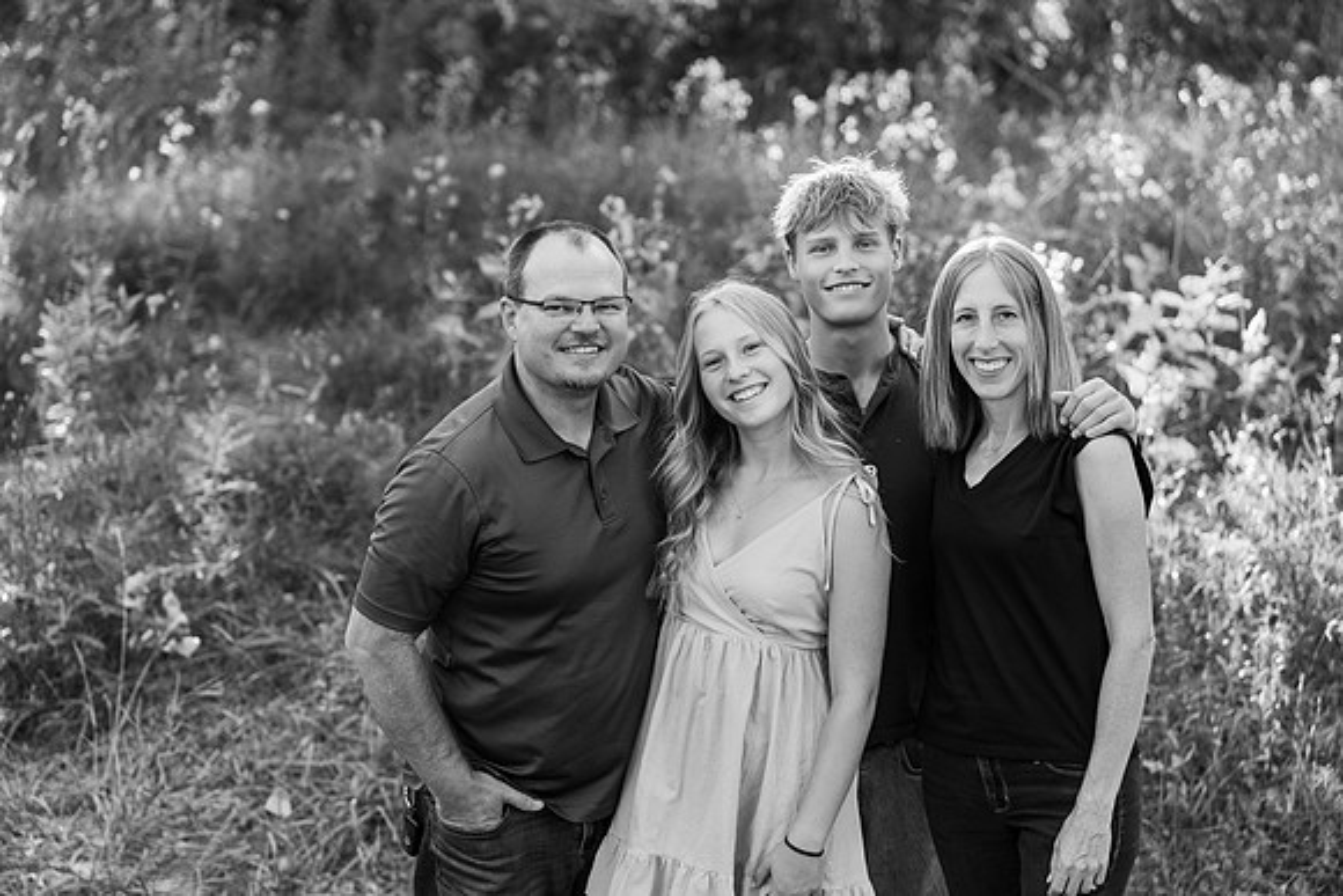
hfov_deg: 28.8
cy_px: 448
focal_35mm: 70
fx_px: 2612
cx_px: 672
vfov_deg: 19.5
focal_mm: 70
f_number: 3.2
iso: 200
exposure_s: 1/160
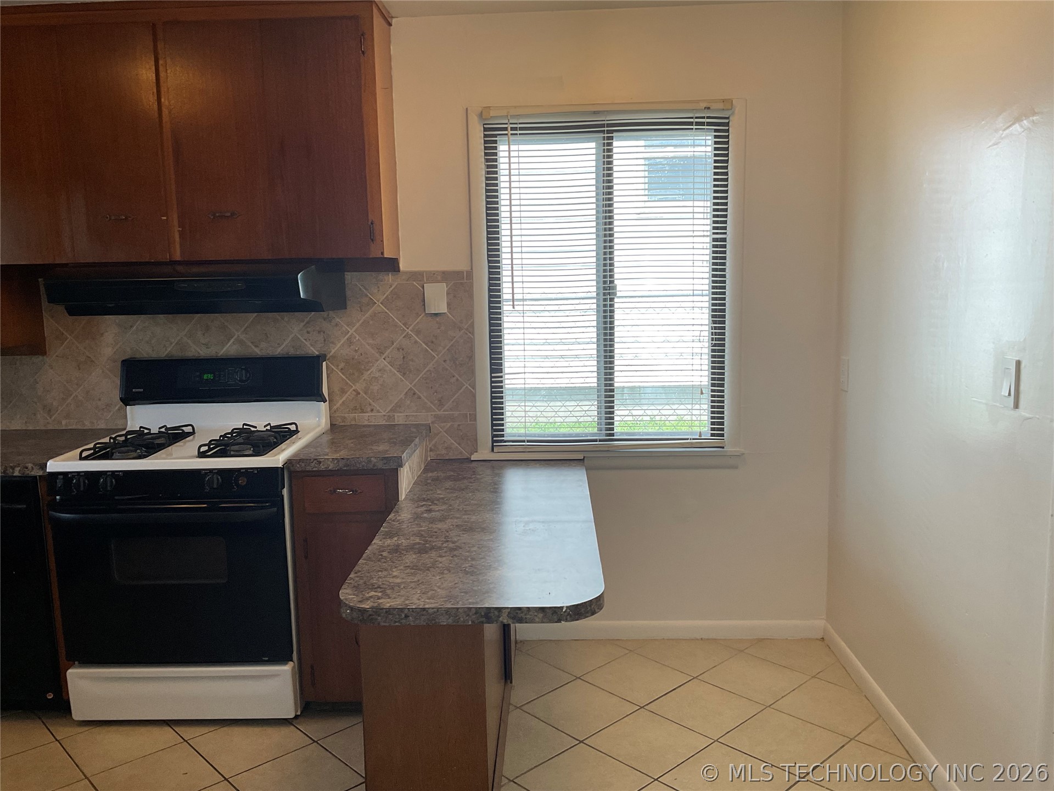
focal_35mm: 29
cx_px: 527
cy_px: 396
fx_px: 883
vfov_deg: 48.2
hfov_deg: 61.7
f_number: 1.8
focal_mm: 3
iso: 50
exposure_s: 1/120
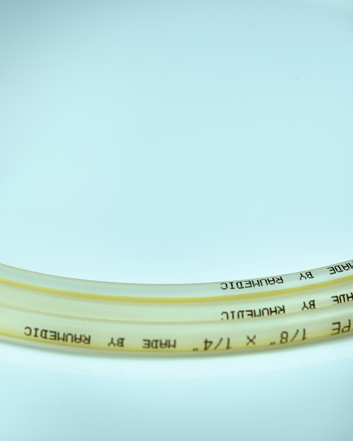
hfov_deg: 10.4
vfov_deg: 13.0
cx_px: 30
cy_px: 221
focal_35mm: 148
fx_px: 1933
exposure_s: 1/160
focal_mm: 105
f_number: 9
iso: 50
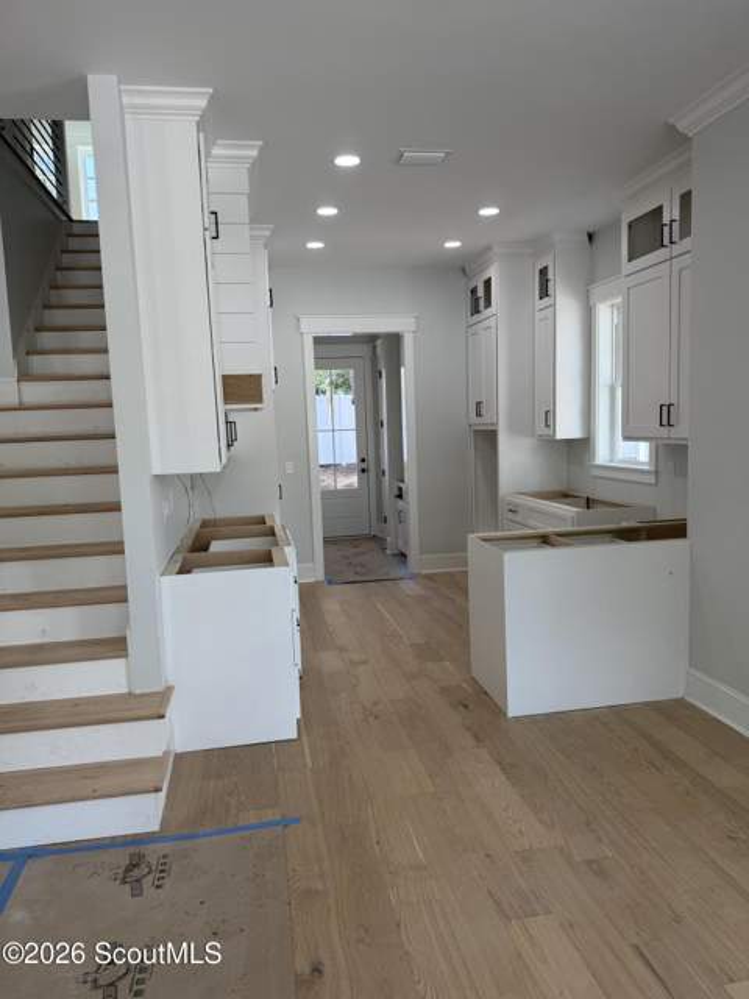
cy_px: 500
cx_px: 374
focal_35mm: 24
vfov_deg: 71.6
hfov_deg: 56.8
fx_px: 692
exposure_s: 1/212
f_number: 1.78
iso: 80
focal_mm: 6.76
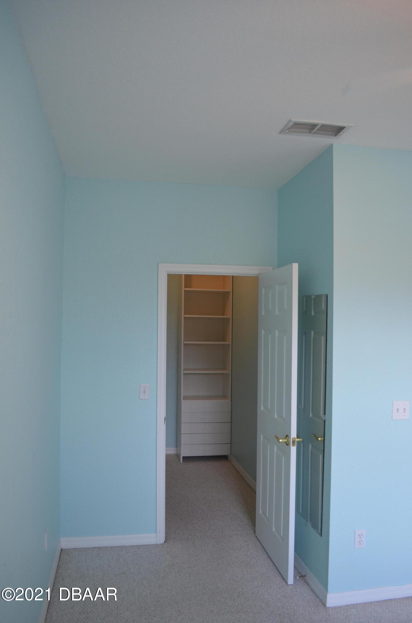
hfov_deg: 47.7
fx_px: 466
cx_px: 206
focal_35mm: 27
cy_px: 312
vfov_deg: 67.5
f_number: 4.5
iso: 400
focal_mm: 18
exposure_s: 1/80
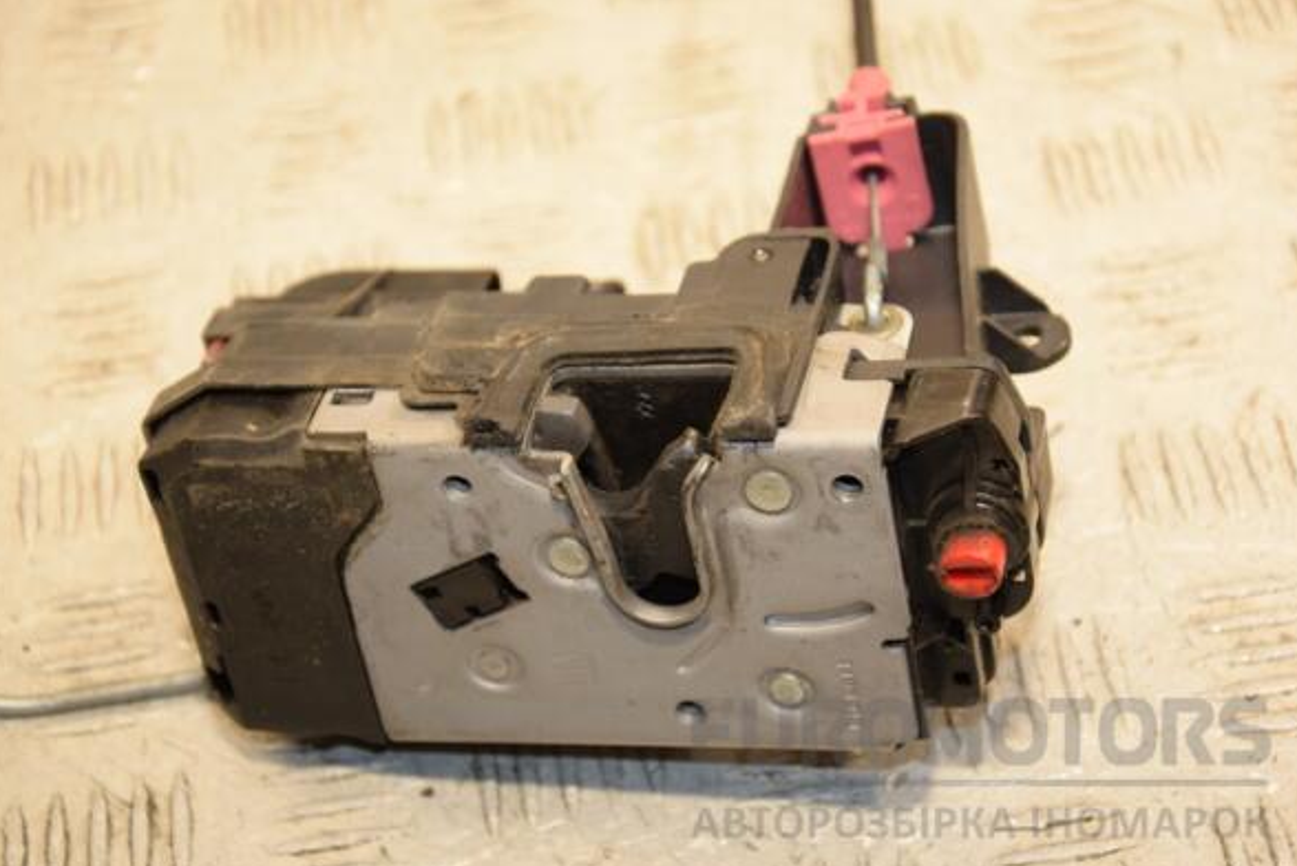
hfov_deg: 21.4
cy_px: 437
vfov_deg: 14.4
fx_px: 3424
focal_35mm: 95
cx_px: 650
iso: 800
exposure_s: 1/125
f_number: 5.3
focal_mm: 62
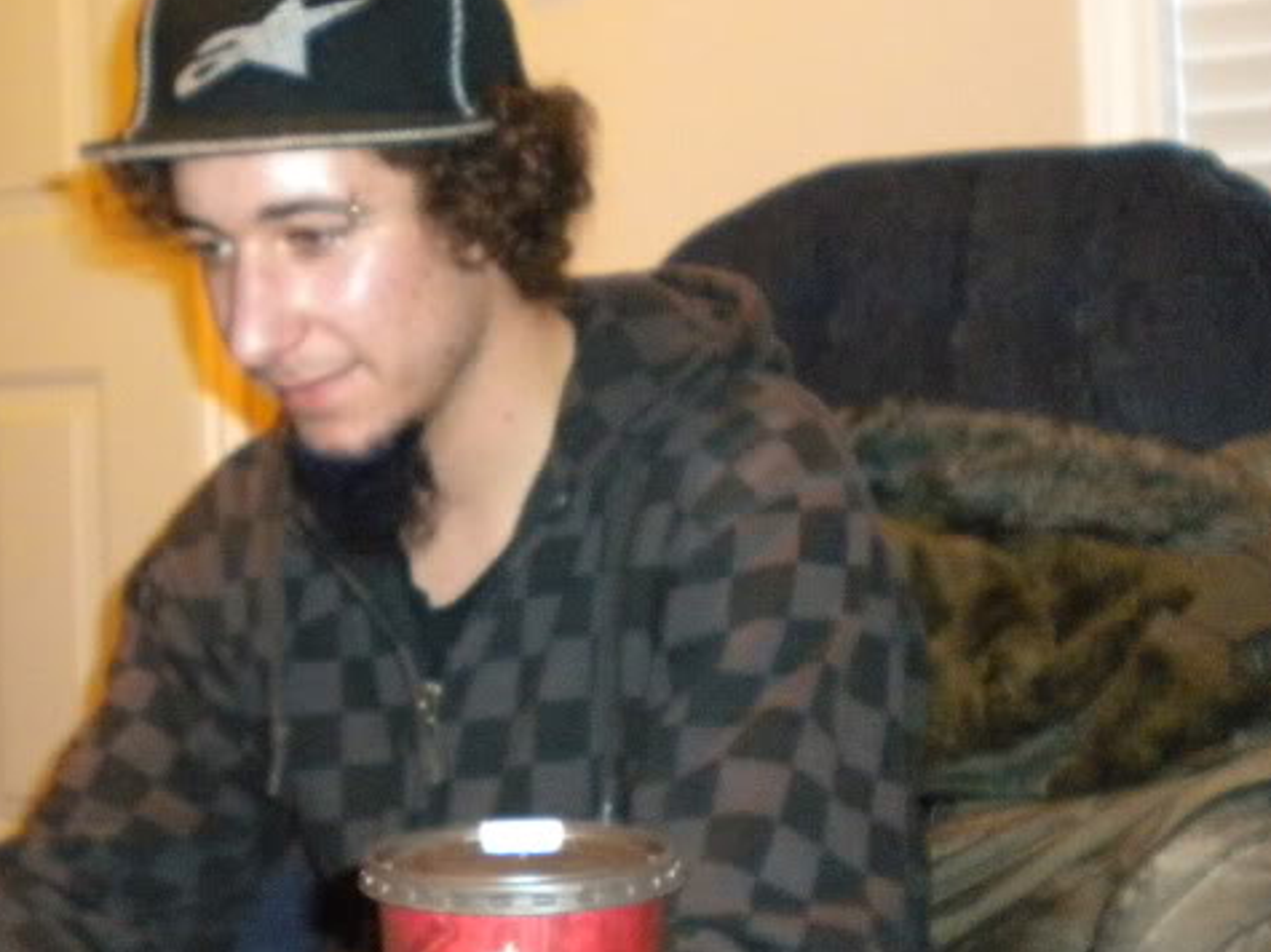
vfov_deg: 24.8
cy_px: 374
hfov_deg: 32.3
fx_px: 2166
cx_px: 369
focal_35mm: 59
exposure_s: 1/30
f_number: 3.1
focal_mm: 6.3
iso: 800
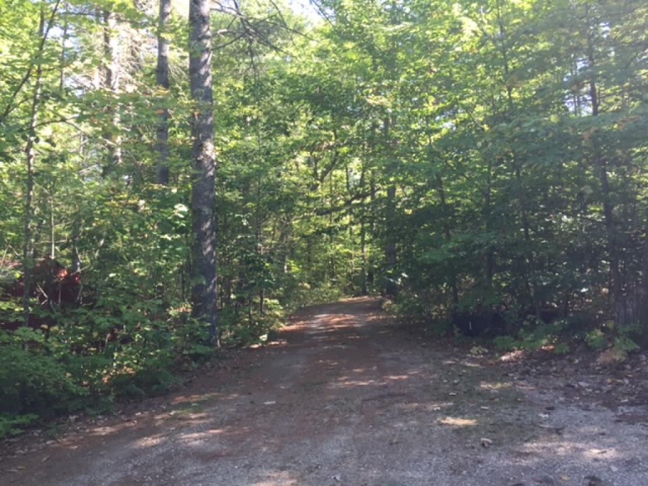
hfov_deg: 61.7
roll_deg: +1.4
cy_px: 243
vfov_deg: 48.2
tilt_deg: +3.6
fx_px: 543
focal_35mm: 29
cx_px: 324
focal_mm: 4.15
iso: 50
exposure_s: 1/120
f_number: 2.2
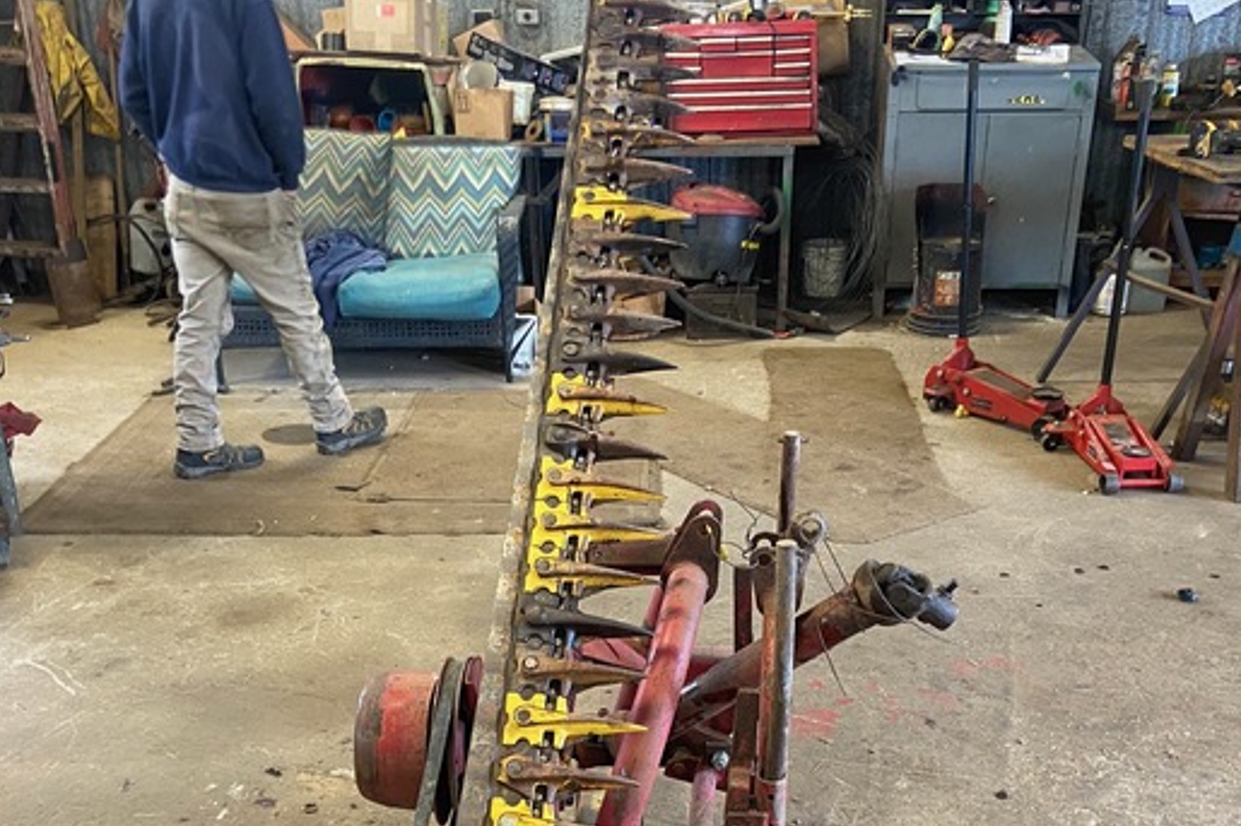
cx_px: 627
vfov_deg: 31.0
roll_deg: +1.1
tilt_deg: -27.4
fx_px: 1447
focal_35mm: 42
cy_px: 674
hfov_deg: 46.4
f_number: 1.8
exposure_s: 1/60
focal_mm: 4.25
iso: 160
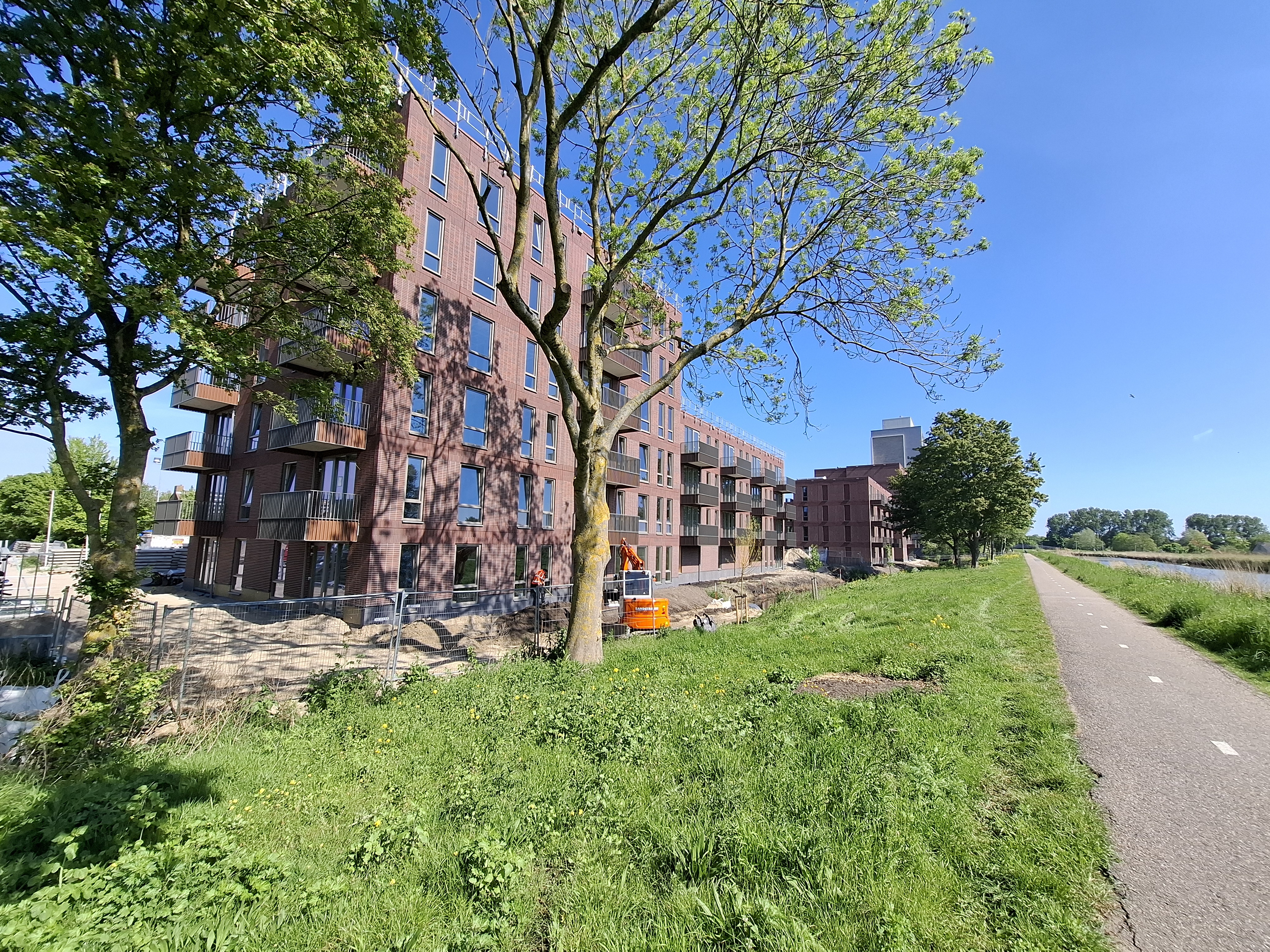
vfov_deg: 89.9
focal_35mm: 13
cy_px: 476
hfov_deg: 106.2
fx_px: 477
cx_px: 635
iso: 40
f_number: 2.2
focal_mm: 1.74
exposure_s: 1/589
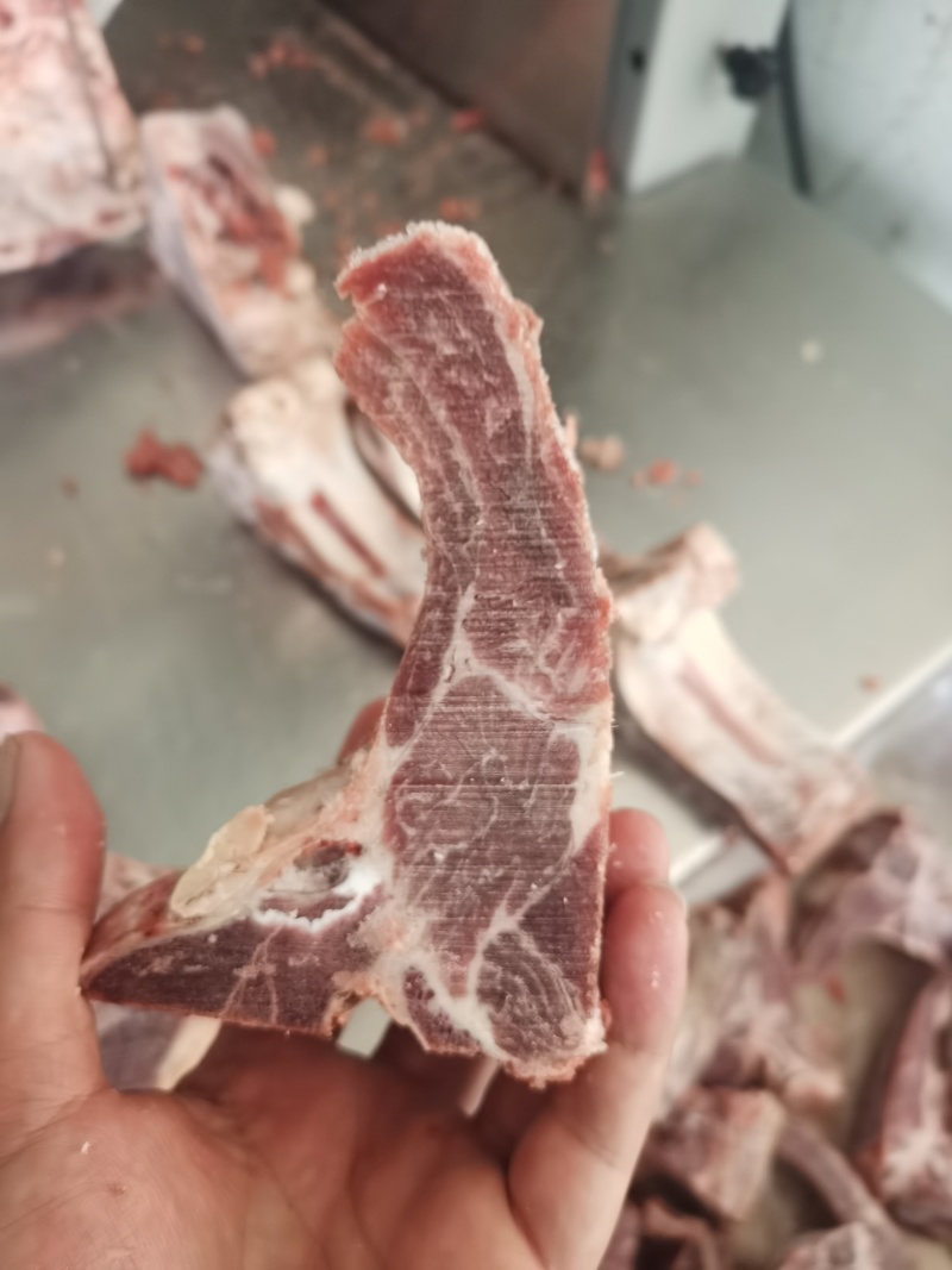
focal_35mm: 27
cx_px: 476
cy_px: 635
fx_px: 990
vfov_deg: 65.3
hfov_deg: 51.3
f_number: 1.8
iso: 320
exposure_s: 1/60
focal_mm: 5.58
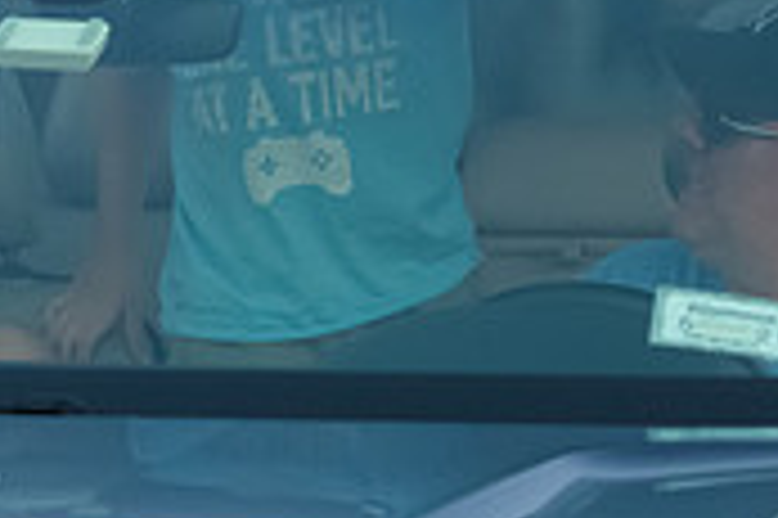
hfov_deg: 4.6
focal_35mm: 452
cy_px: -66
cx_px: 364
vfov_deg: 3.0
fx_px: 9759
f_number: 3.2
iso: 2000
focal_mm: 112
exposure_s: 1/125
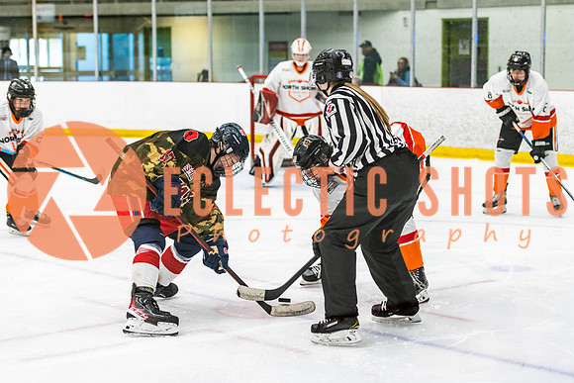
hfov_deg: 24.1
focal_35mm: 84
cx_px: 323
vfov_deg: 16.2
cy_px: 167
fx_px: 1342
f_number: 2.8
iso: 2000
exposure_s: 1/640
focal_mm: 70
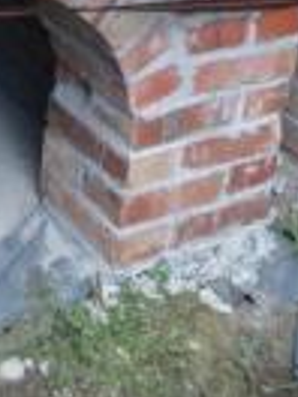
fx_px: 1171
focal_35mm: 102
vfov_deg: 17.0
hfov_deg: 13.7
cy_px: -241
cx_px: -144
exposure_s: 1/155
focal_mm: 4.12
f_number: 2.2
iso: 32
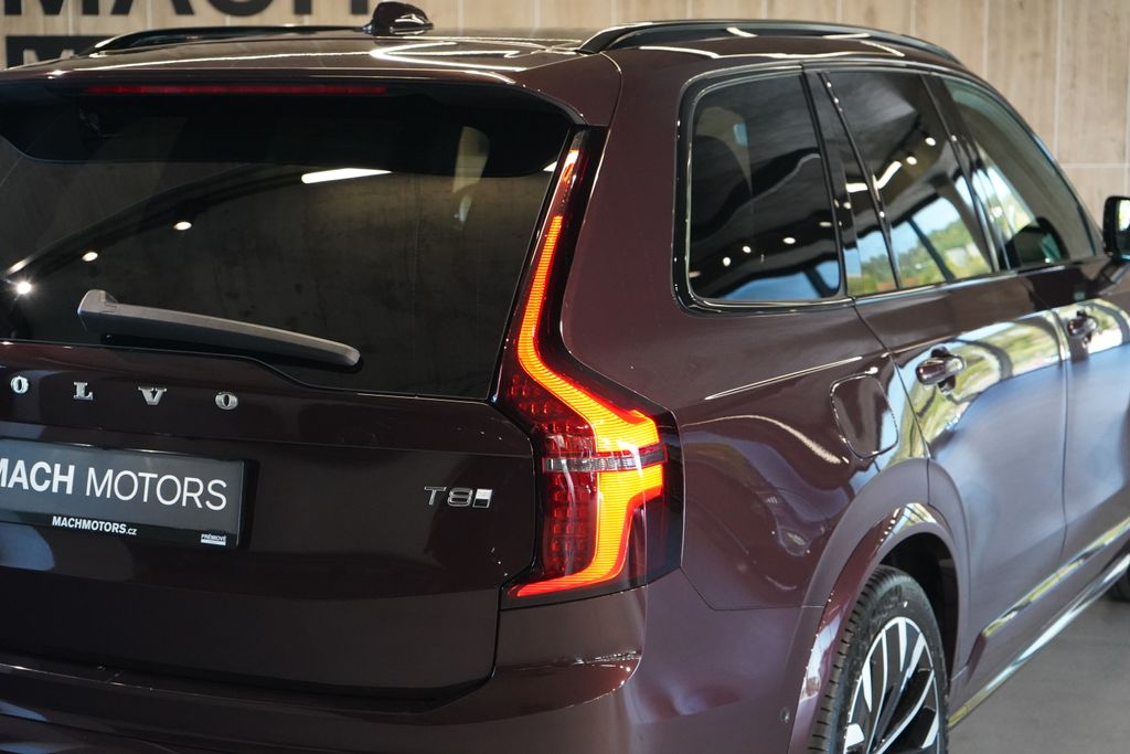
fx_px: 2040
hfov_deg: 31.0
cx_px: 565
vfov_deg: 20.9
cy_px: 377
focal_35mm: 65
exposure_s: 1/160
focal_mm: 65
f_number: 5.6
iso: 8000
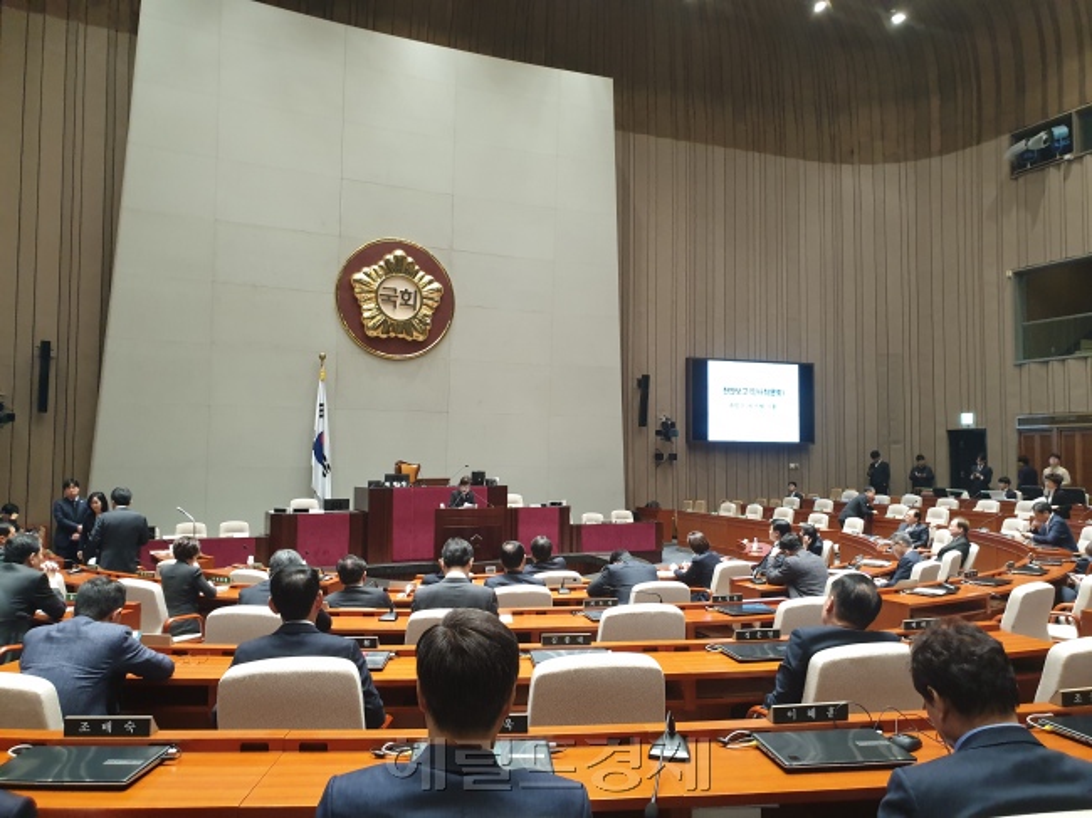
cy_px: 409
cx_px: 546
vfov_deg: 53.0
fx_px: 820
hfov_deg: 67.3
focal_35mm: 26
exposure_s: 1/60
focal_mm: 4.3
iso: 320
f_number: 2.4
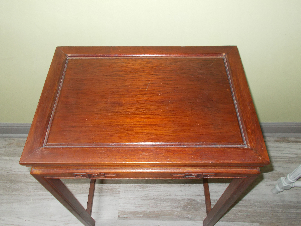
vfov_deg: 46.8
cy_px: 113
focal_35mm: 30
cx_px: 150
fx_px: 261
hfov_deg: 60.0
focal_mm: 5.3
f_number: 3.4
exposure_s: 1/25
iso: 200
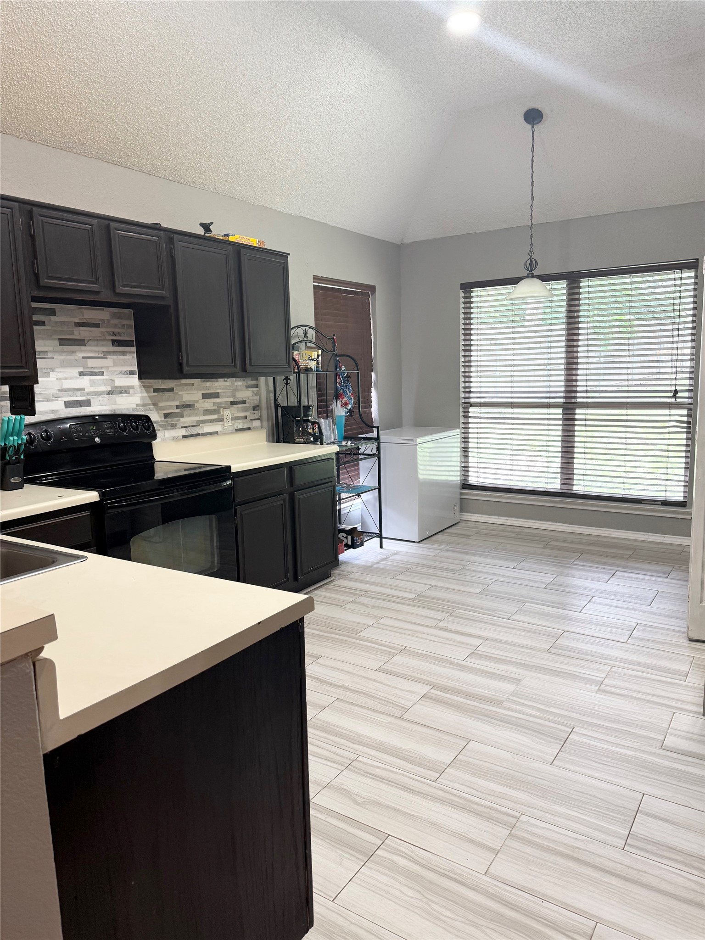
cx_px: 352
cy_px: 470
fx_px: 652
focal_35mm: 24
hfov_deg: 56.8
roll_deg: +1.5
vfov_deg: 71.6
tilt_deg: -9.0
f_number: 1.78
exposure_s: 1/60
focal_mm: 6.76
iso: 125
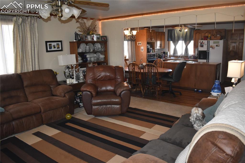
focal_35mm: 27
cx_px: 122
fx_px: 184
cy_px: 82
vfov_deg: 47.9
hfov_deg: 67.4
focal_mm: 18
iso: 1800
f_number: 3.5
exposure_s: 1/200
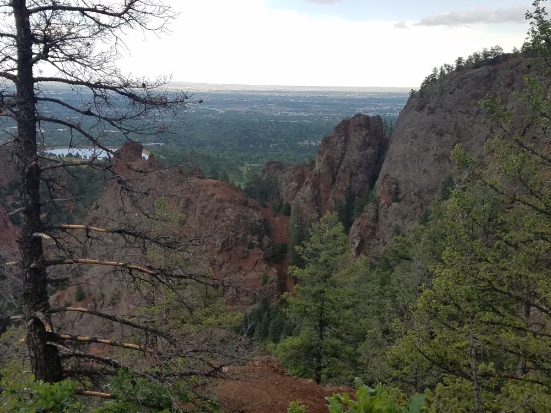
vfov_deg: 53.1
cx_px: 276
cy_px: 206
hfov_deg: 67.3
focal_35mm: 26
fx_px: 414
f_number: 1.7
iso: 50
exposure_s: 1/910
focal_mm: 4.2
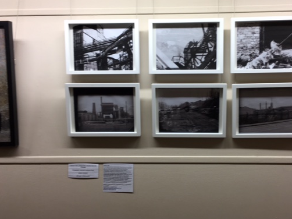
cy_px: 99
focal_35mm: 37
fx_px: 312
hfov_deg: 49.9
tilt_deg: +0.6
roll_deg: +0.8
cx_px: 175
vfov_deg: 38.6
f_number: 2.2
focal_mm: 4.15
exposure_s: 1/50
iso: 32
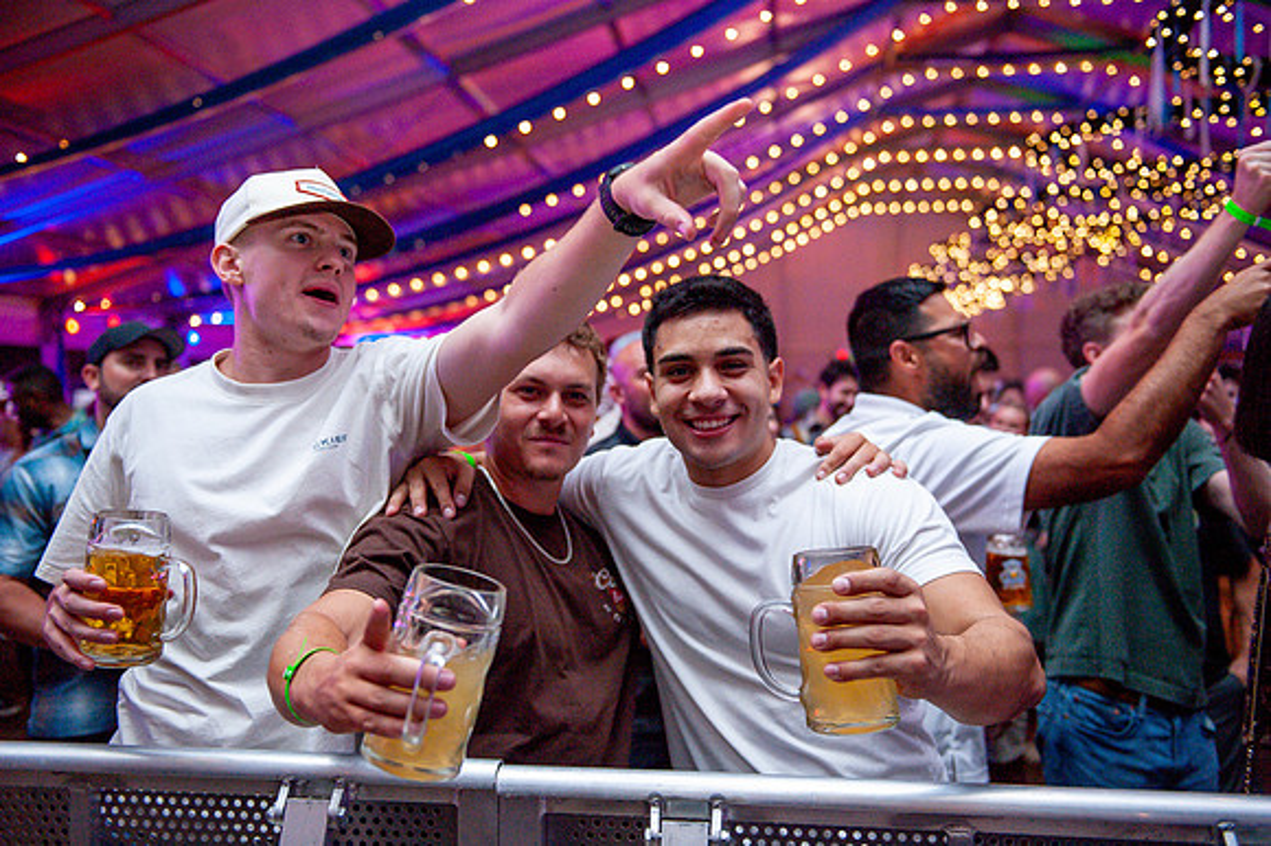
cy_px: 423
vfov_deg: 38.8
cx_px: 636
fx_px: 1200
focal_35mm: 34
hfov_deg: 55.8
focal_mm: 34
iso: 2500
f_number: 2.8
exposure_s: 1/200
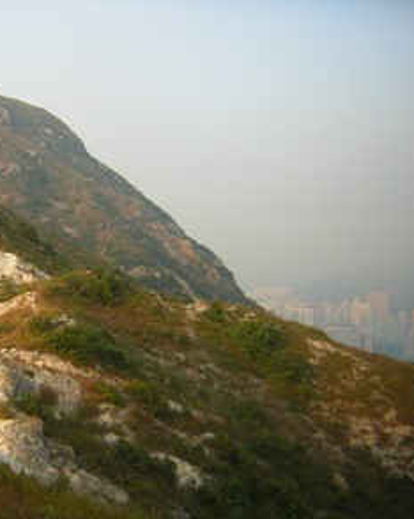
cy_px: 262
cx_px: 87
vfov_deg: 38.8
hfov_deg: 30.7
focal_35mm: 48
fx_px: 736
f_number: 2.6
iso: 50
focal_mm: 4.7
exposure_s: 1/268
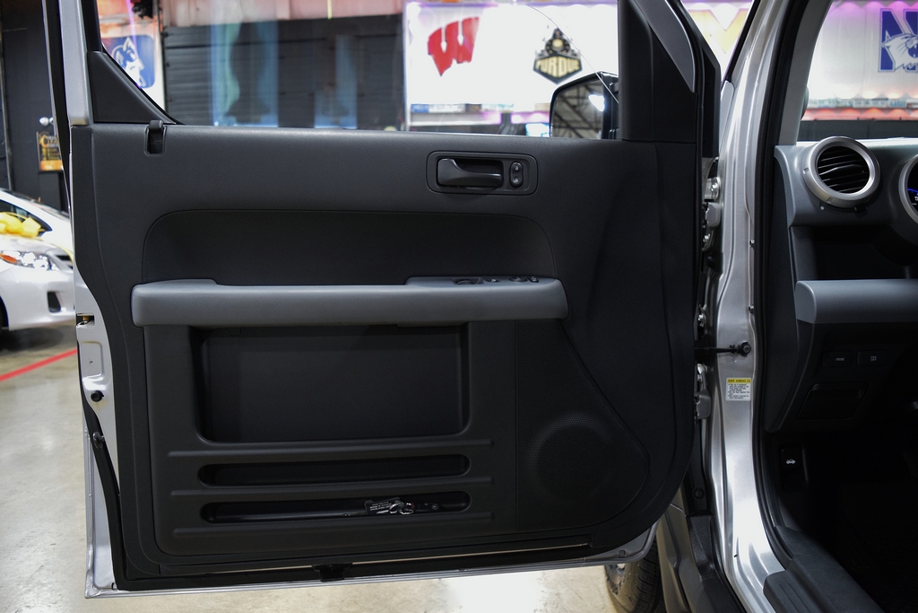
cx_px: 459
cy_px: 306
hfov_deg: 67.4
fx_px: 689
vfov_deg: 47.9
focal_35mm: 27
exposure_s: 1/60
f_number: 3.5
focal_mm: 18
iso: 3200
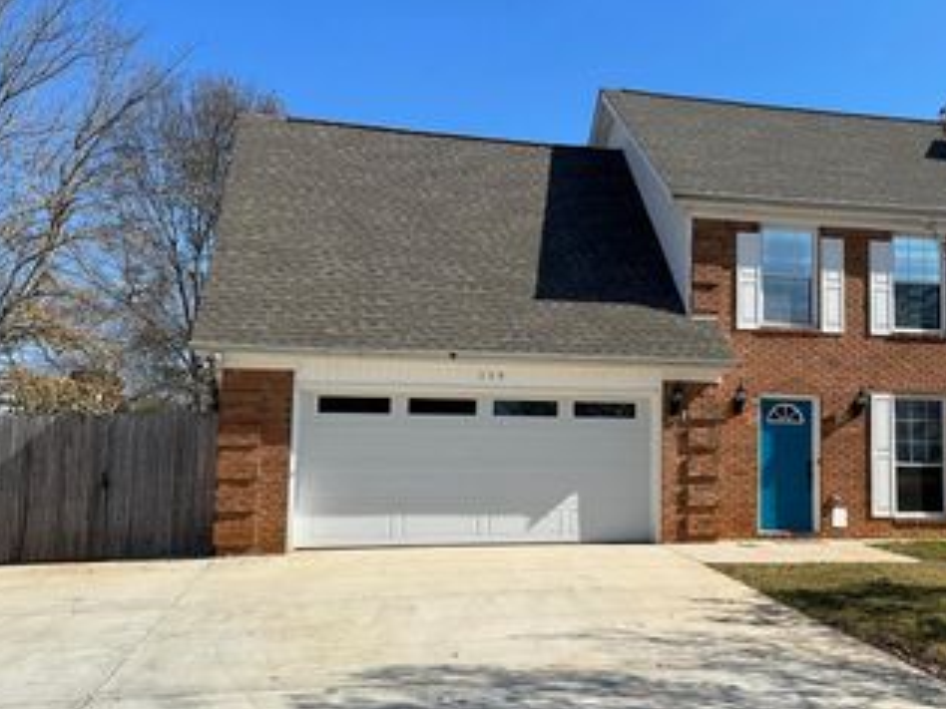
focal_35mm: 38
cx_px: 632
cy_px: 363
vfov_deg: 37.7
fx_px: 1038
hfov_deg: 48.2
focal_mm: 6.86
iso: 80
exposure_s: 1/5263
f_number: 1.78
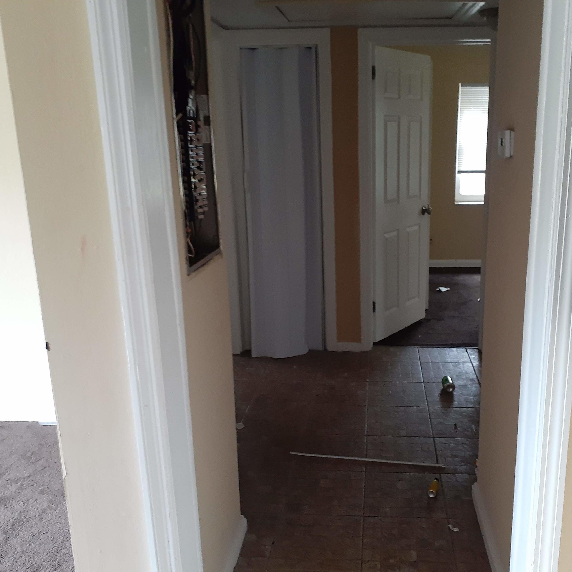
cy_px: 286
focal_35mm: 32
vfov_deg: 51.1
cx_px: 351
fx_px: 598
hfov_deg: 50.7
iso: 320
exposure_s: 1/24
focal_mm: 3.6
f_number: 1.9
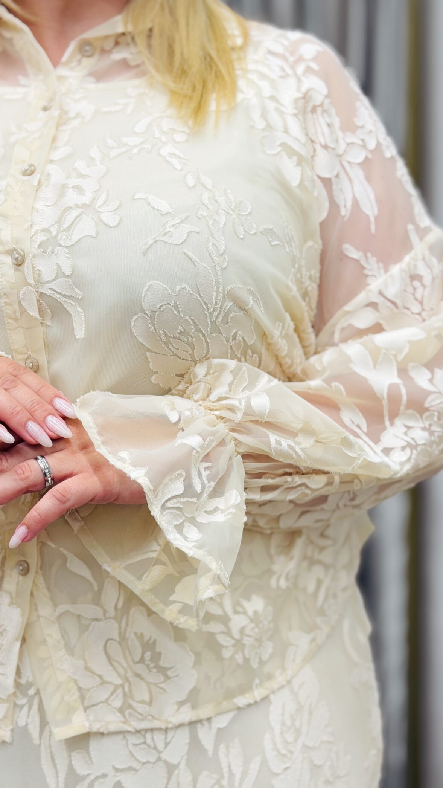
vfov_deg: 32.8
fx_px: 1336
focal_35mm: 64
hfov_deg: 18.8
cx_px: 196
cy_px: 449
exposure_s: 1/122
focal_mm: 6.76
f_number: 1.78
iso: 50
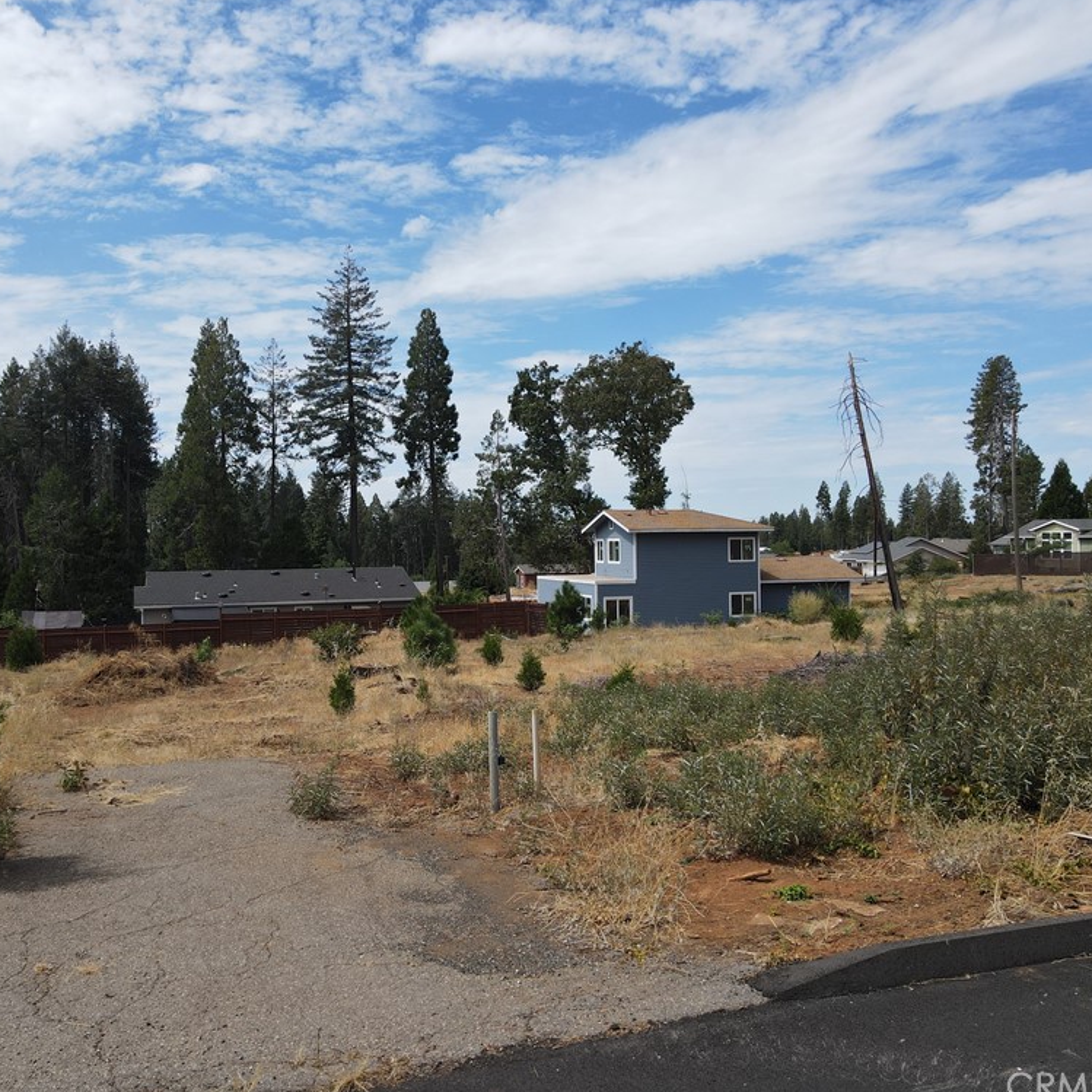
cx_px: 467
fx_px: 1035
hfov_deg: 55.4
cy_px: 547
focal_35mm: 29
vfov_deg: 55.6
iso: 100
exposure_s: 1/800
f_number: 2.8
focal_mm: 4.5
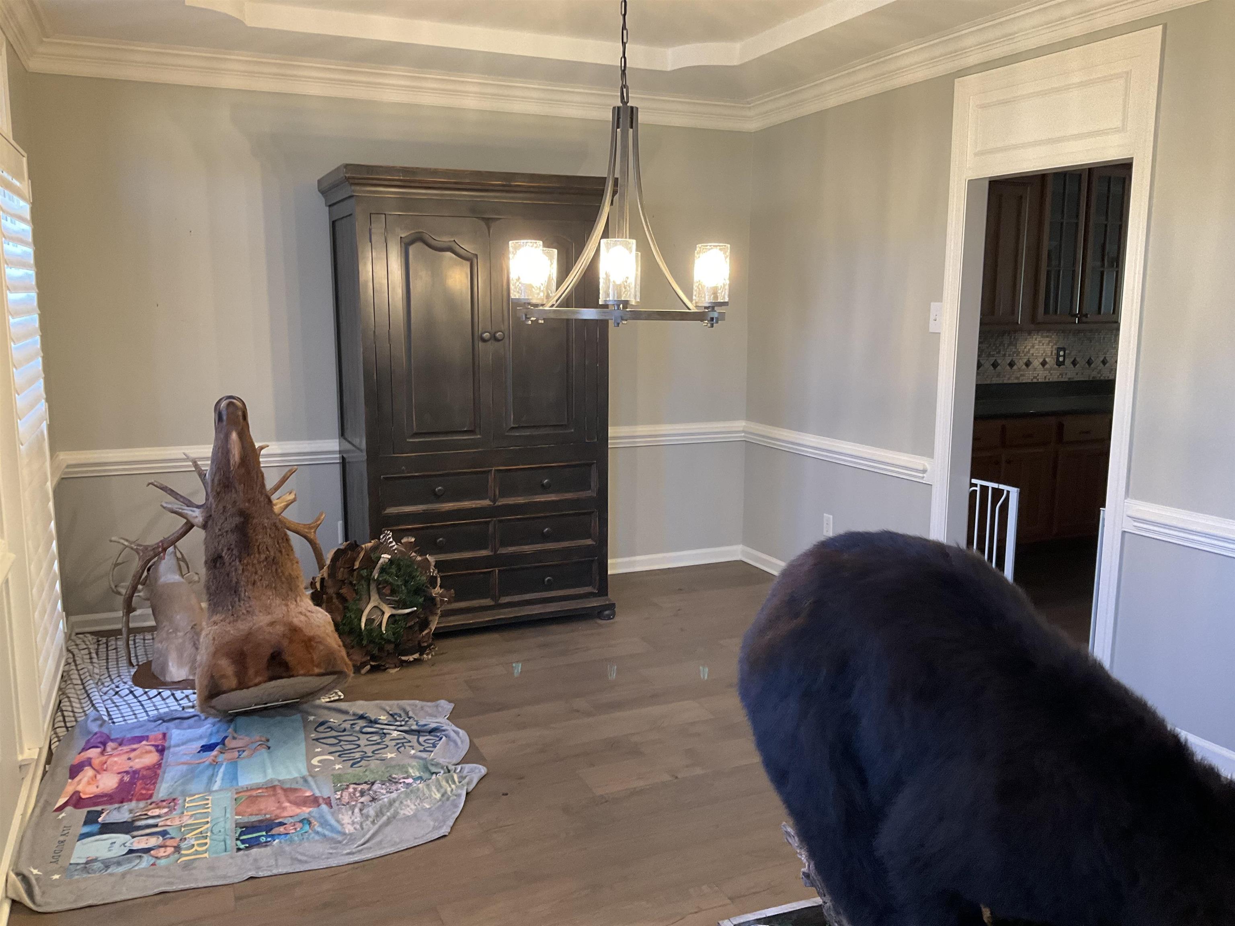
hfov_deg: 61.7
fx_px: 1035
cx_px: 618
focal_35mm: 29
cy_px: 463
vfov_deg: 48.2
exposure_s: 1/60
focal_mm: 3
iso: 100
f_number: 1.8
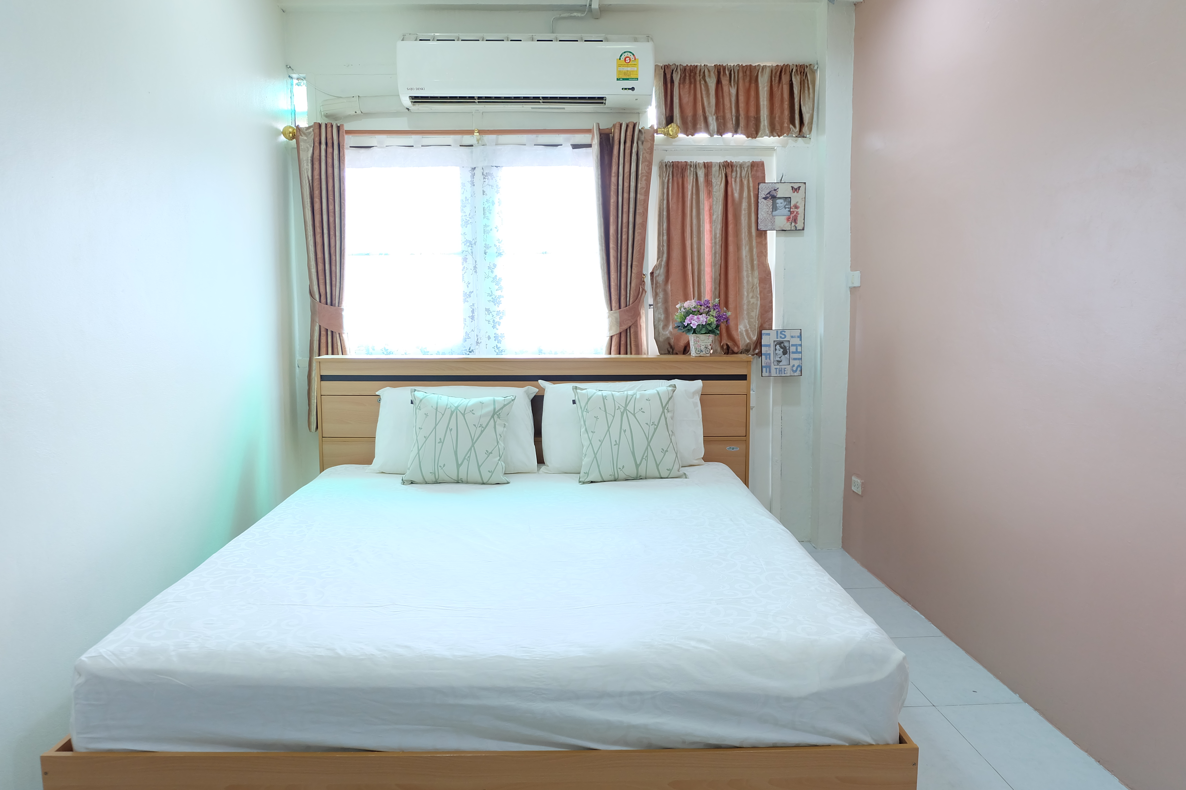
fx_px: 791
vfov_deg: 53.1
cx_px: 593
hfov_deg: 73.7
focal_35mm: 24
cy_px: 395
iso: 640
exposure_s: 1/30
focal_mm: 16
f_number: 3.5
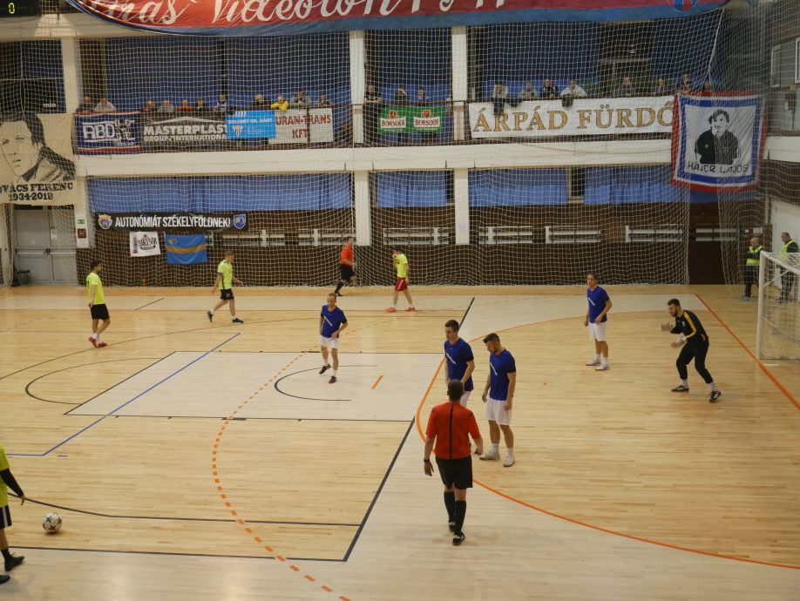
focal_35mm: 42
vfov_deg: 34.4
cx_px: 400
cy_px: 300
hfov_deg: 44.8
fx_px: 971
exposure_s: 1/60
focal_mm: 21
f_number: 4.6
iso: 1250
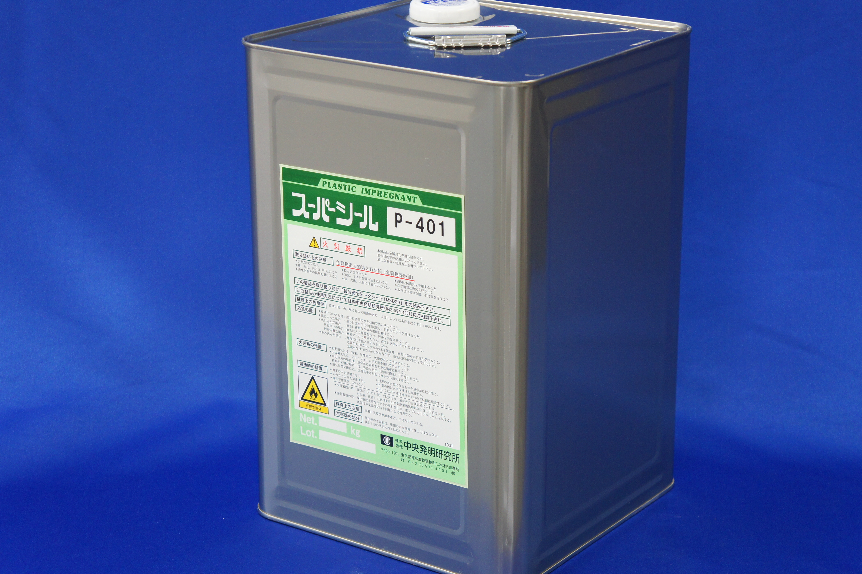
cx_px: 461
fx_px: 1962
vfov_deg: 16.6
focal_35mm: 82
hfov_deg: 24.8
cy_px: 286
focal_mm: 50
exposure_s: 1/80
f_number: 5
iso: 800
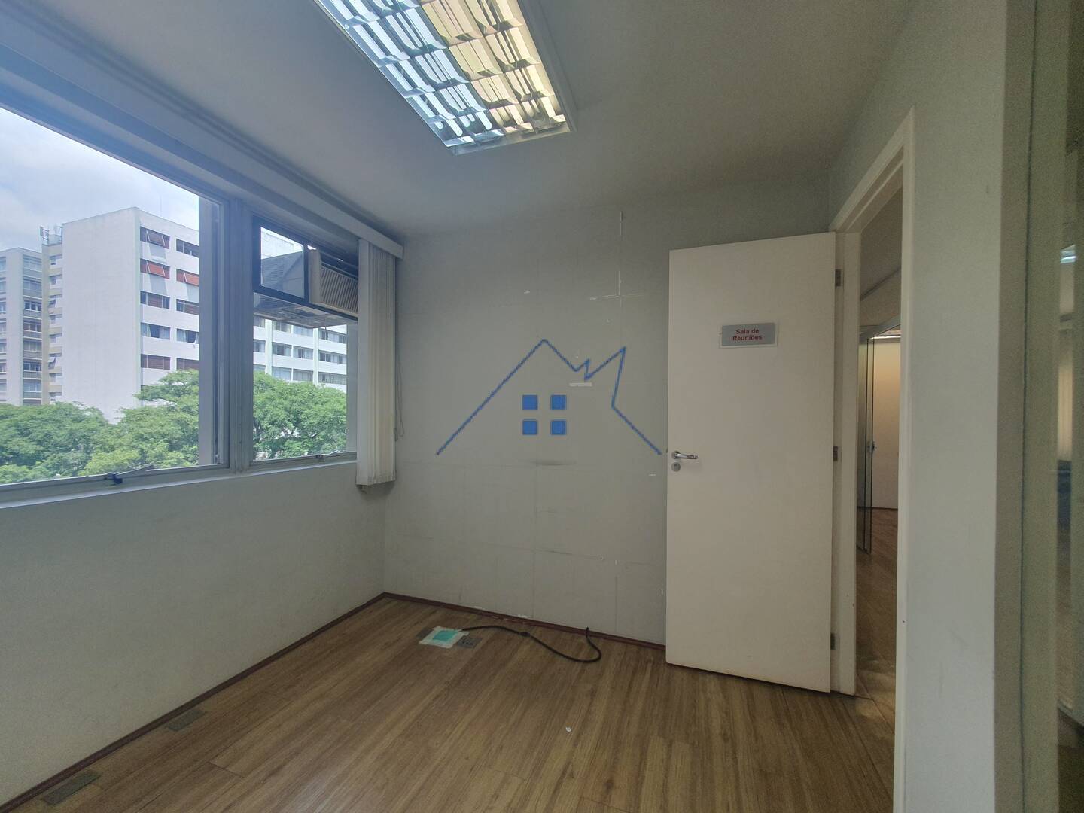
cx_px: 542
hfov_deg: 106.2
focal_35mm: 13
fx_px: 407
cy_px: 406
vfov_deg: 89.9
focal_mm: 1.8
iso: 50
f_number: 2.2
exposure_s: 1/139
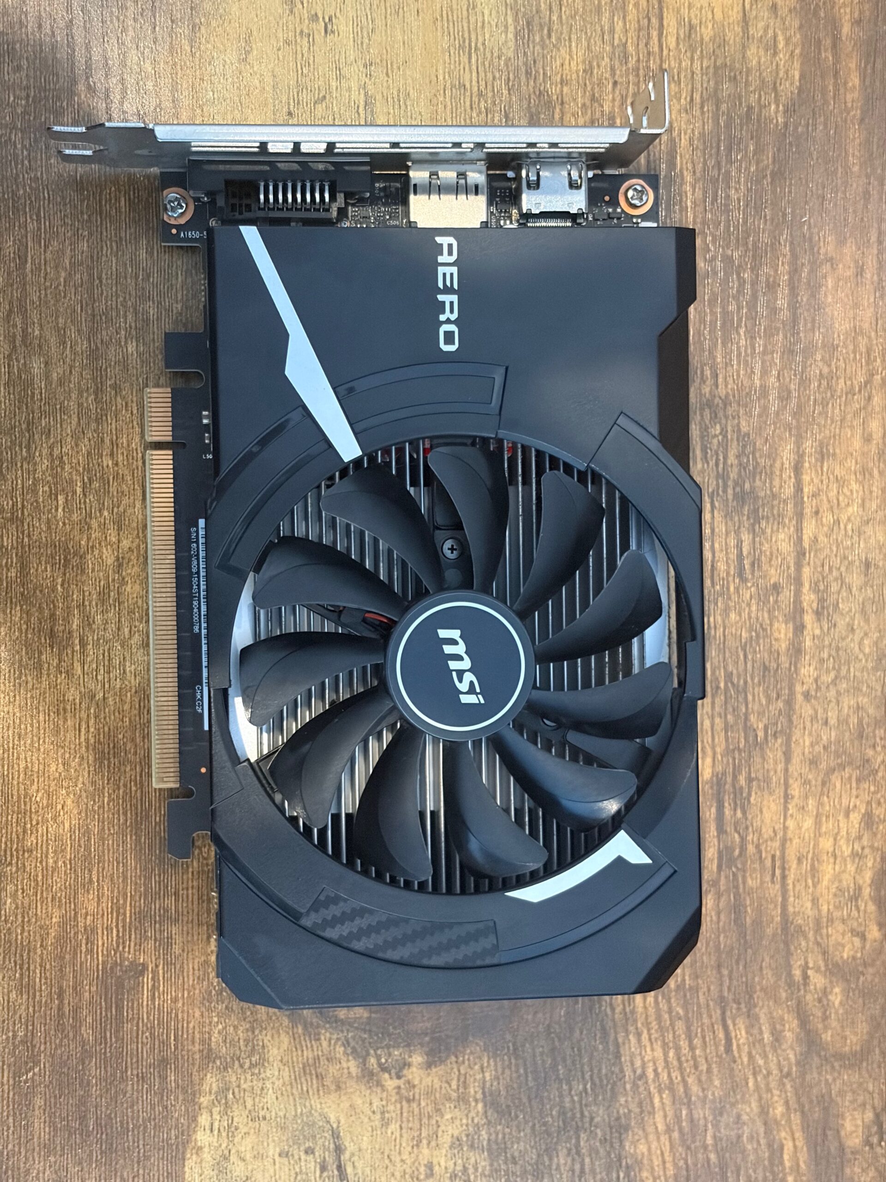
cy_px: 591
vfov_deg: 36.8
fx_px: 1775
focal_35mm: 52
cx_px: 443
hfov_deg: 28.0
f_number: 1.6
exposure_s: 1/30
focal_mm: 5.96
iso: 320
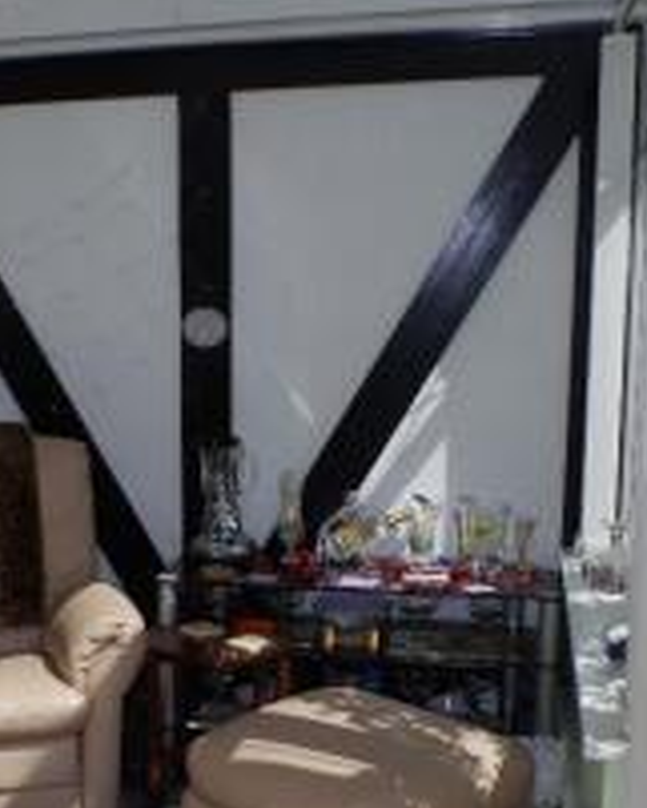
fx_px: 1315
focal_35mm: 55
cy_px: 549
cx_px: 86
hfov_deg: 26.8
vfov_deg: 33.8
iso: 200
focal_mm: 18
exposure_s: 1/180
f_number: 10
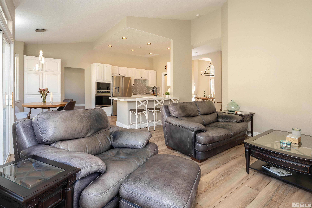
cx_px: 156
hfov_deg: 93.3
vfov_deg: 70.4
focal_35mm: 17
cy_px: 104
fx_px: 147
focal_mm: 17
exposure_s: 1/10
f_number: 13
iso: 400
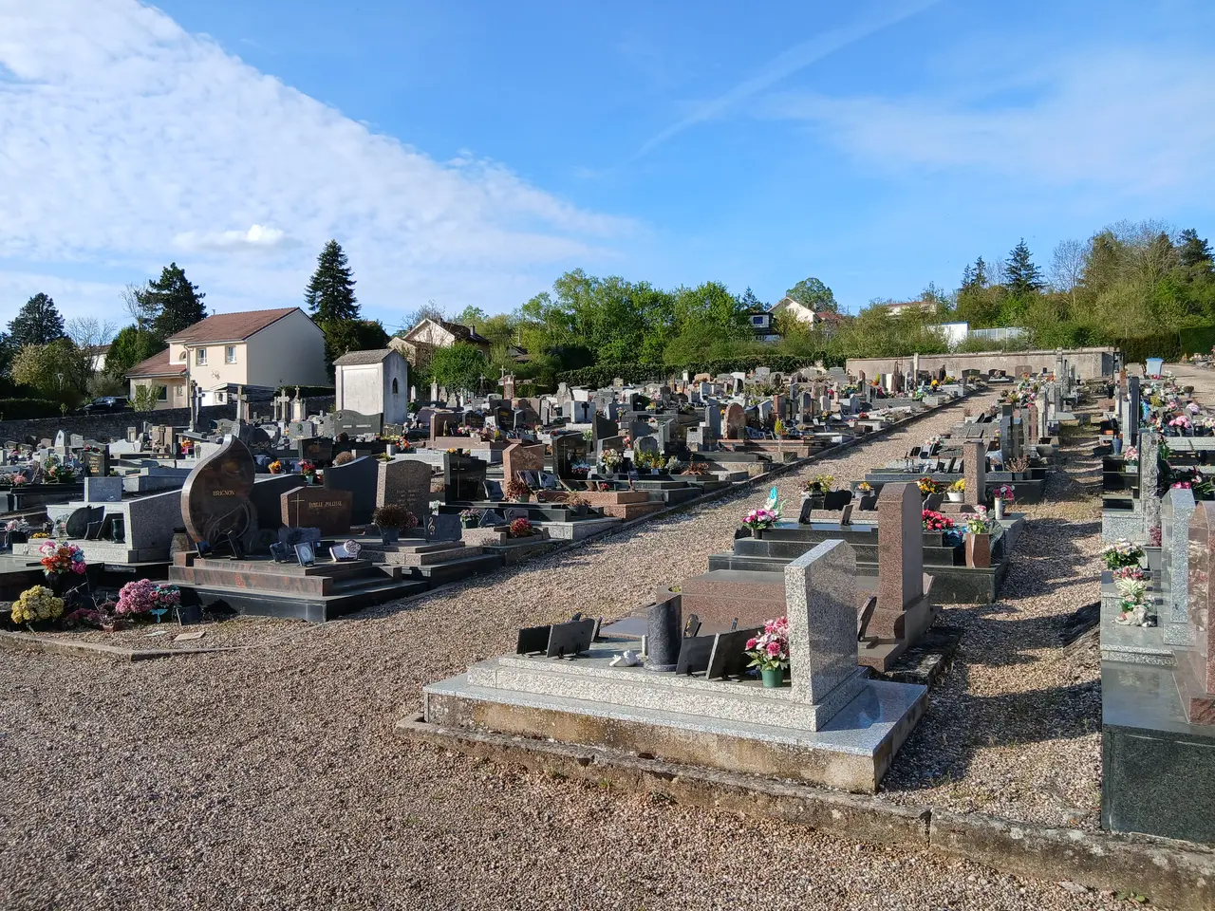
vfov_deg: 53.1
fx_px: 913
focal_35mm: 26
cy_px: 456
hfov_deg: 67.3
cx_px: 608
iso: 20
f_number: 1.8
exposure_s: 1/368
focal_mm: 3.98
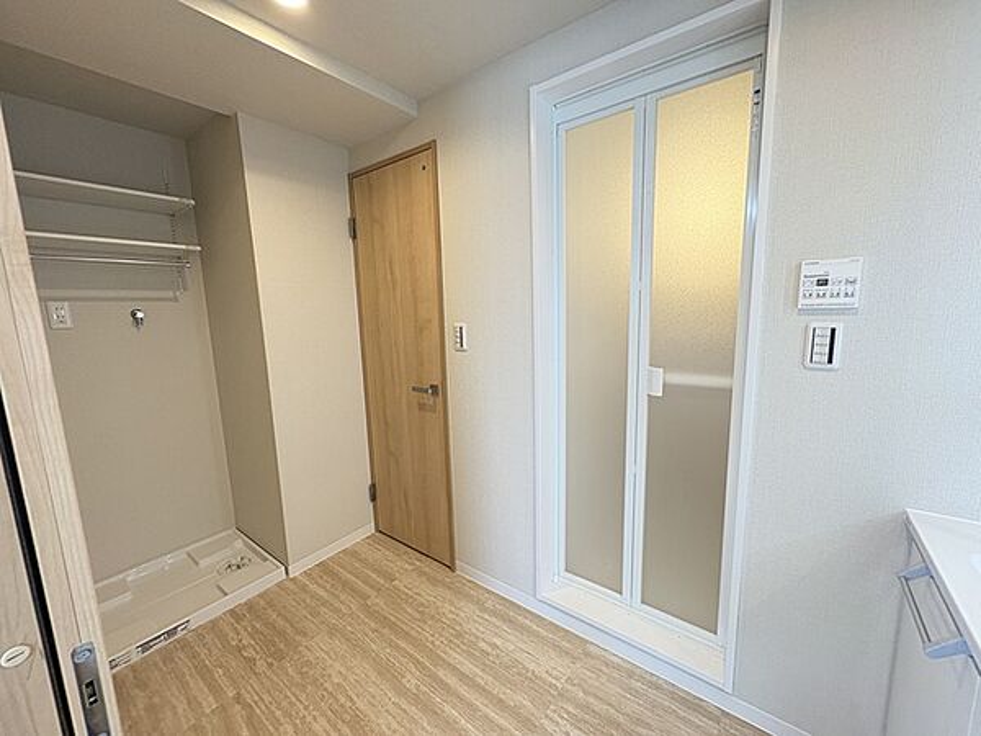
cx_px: 490
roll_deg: +2.1
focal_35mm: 14
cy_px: 368
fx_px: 397
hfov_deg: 102.1
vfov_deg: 85.7
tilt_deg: -7.6
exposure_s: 1/50
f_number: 2.2
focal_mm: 2.22
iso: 160
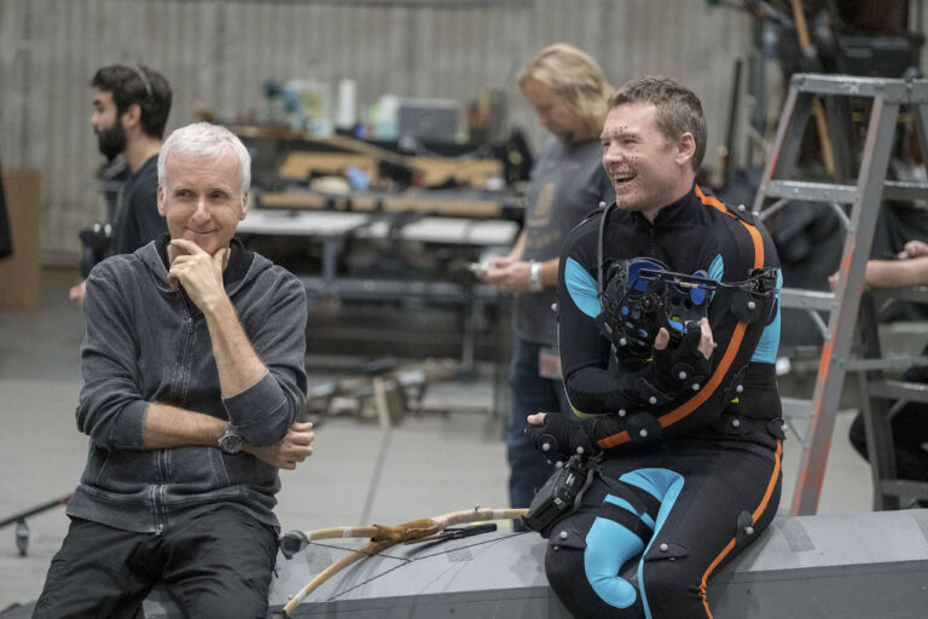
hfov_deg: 11.5
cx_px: 464
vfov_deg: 7.7
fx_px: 4614
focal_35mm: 179
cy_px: 310
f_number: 2.8
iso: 8000
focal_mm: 119.2
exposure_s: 1/640
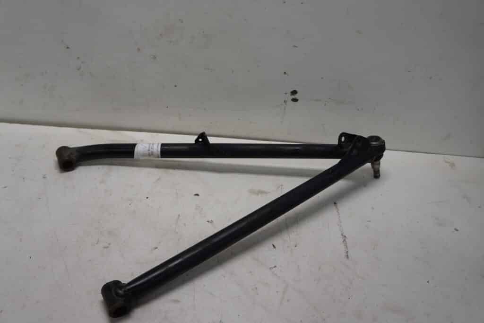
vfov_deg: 47.9
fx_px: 363
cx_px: 242
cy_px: 162
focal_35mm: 27
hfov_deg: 67.4
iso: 100
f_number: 3.5
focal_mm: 18
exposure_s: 1/100
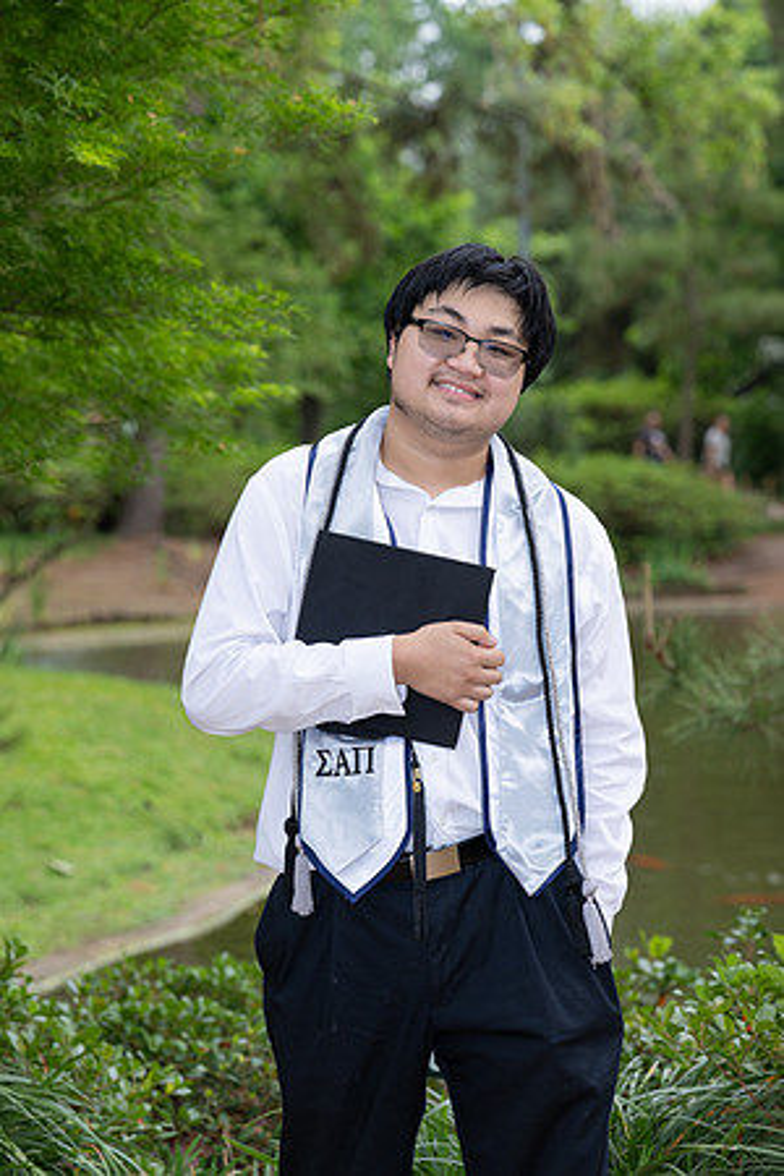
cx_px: 392
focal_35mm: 115
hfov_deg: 11.9
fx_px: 3756
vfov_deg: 17.8
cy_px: 588
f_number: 5.6
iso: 200
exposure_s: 1/200
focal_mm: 115
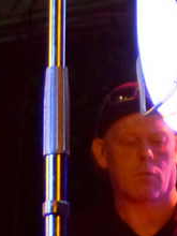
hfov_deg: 3.3
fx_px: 3068
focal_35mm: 450
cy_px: -279
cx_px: 272
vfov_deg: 4.3
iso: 400
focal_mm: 17.8
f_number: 2.8
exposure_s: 1/13
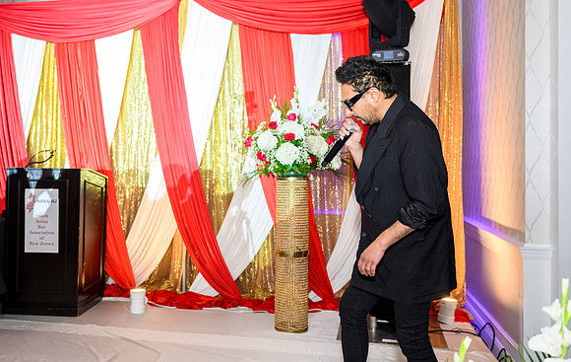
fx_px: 526
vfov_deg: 37.9
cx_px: 256
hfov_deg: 56.9
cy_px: 157
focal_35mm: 34
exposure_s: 1/200
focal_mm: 29.5
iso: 1250
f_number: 3.5
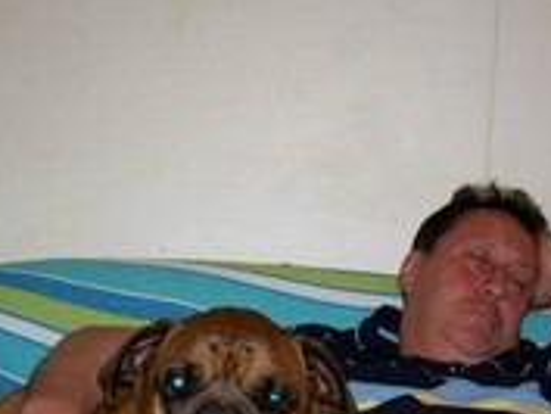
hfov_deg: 28.1
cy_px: 364
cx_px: 333
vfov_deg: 20.9
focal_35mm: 69
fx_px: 1099
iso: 80
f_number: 2.7
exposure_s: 1/45.3
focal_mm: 5.6
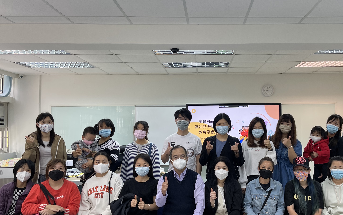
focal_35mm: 38
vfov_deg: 33.6
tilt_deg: -0.6
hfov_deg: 50.8
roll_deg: +0.0
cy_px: 119
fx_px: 355
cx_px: 223
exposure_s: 1/100
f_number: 1.6
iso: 80
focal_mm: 5.1
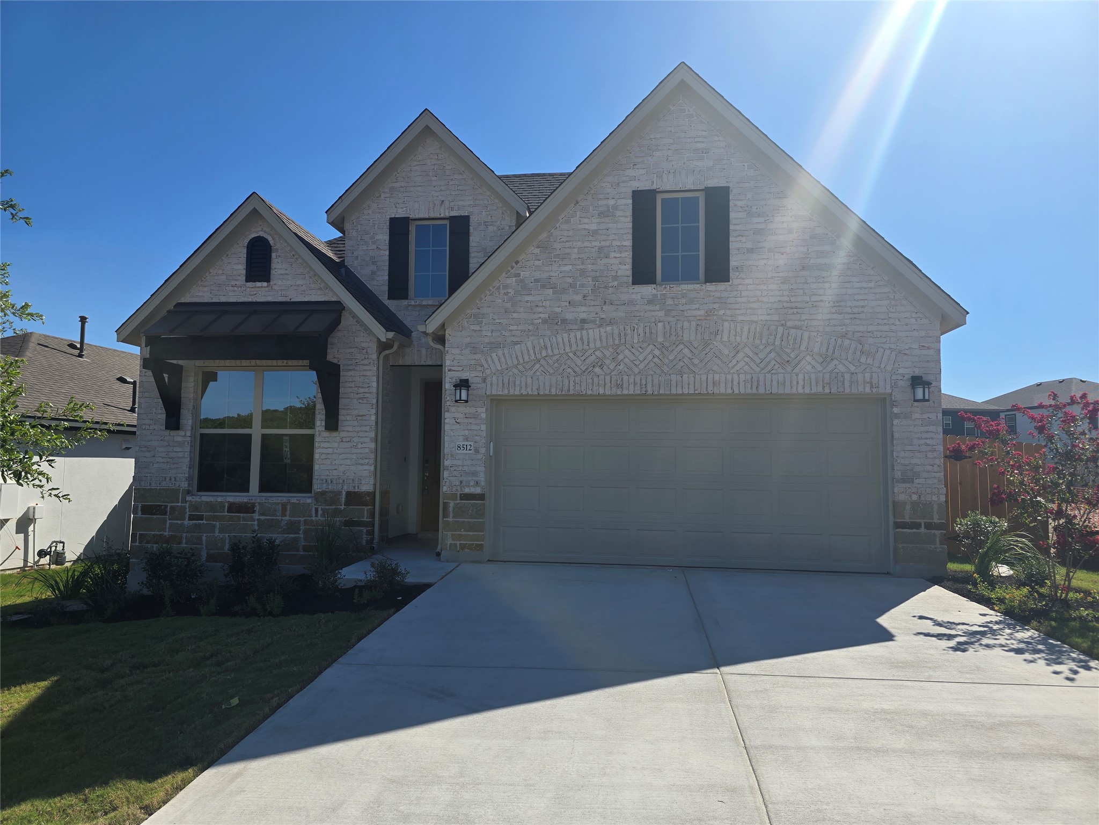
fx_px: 730
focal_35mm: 23
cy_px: 412
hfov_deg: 73.9
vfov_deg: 58.9
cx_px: 550
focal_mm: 6.3
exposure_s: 1/1036
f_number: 1.7
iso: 12
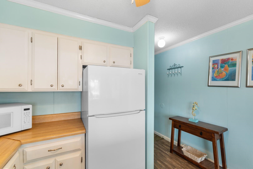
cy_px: 84
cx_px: 126
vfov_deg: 77.3
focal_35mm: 15
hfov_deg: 100.4
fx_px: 105
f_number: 4.5
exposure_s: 1/8
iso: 100
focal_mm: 10
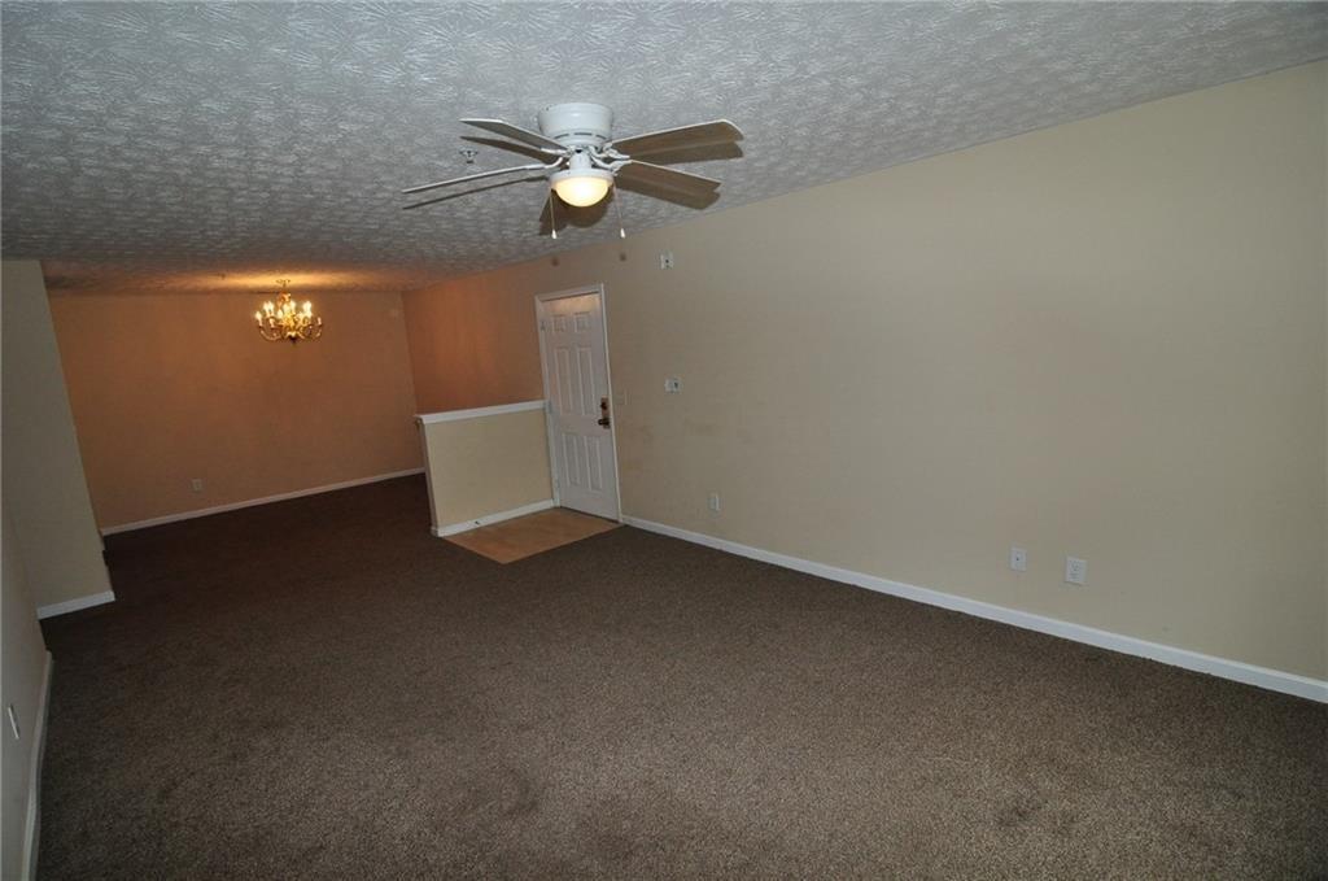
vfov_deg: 71.9
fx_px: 608
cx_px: 664
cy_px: 440
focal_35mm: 16
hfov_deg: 95.1
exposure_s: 1/60
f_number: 5.6
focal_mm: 11
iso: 800
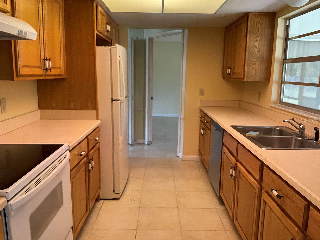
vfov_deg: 48.2
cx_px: 160
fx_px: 268
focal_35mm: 29
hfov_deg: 61.7
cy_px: 120
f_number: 1.8
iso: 160
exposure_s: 1/60
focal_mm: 3
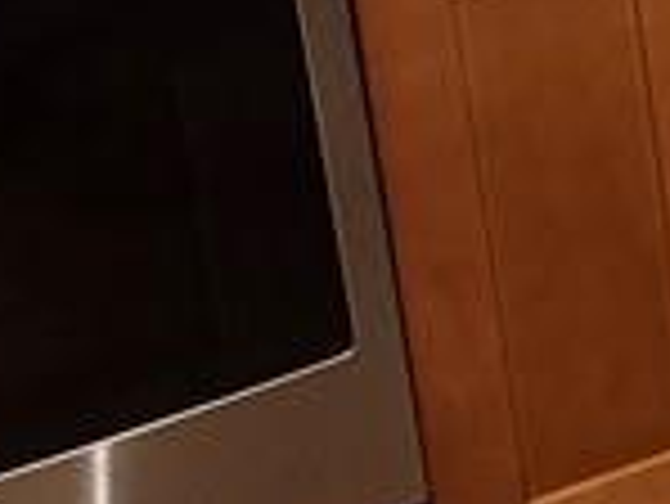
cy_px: -382
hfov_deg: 11.0
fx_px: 3196
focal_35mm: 165
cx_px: 1300
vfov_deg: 8.7
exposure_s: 1/60
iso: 400
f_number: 1.78
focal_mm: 6.76
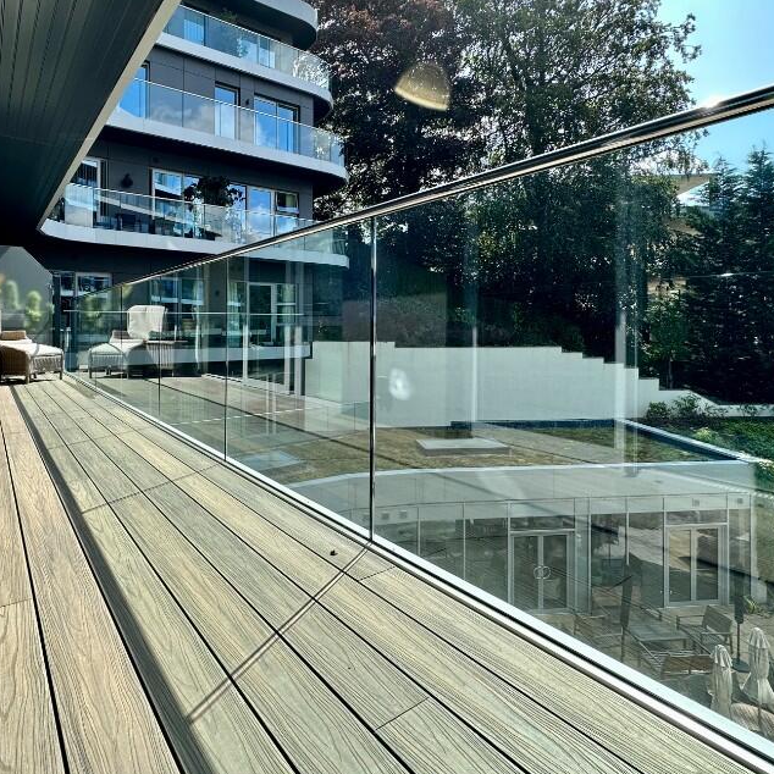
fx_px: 506
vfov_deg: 74.3
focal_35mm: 20
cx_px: 338
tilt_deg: +0.2
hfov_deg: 74.5
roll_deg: +0.1
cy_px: 322
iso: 40
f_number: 2.2
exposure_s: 1/615
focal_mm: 2.22
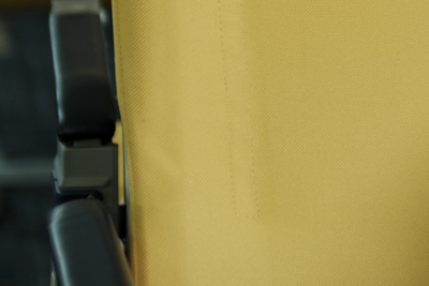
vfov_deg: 5.8
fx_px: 2801
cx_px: 624
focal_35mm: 235
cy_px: -146
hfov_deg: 8.6
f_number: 1.1
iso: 160
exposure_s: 1/250
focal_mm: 50
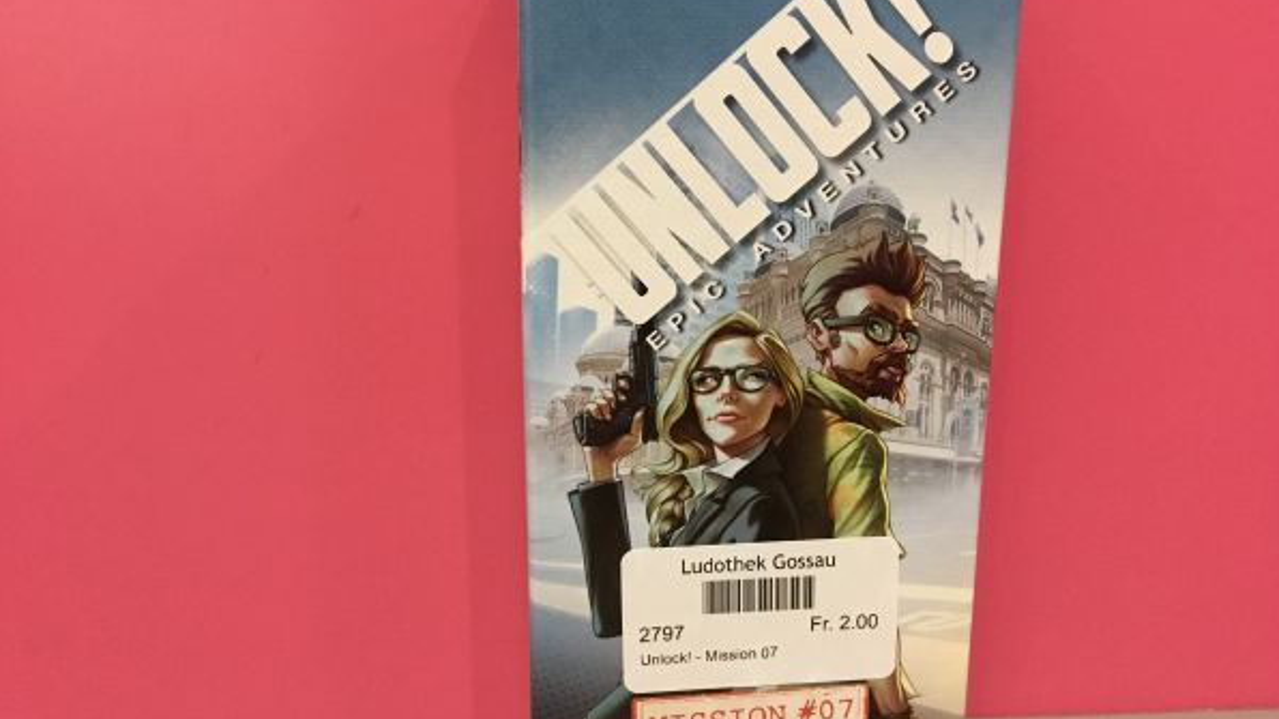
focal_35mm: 34
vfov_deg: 34.6
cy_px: 350
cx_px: 642
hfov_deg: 58.0
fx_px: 1153
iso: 200
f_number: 2.4
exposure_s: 1/25
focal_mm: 3.3
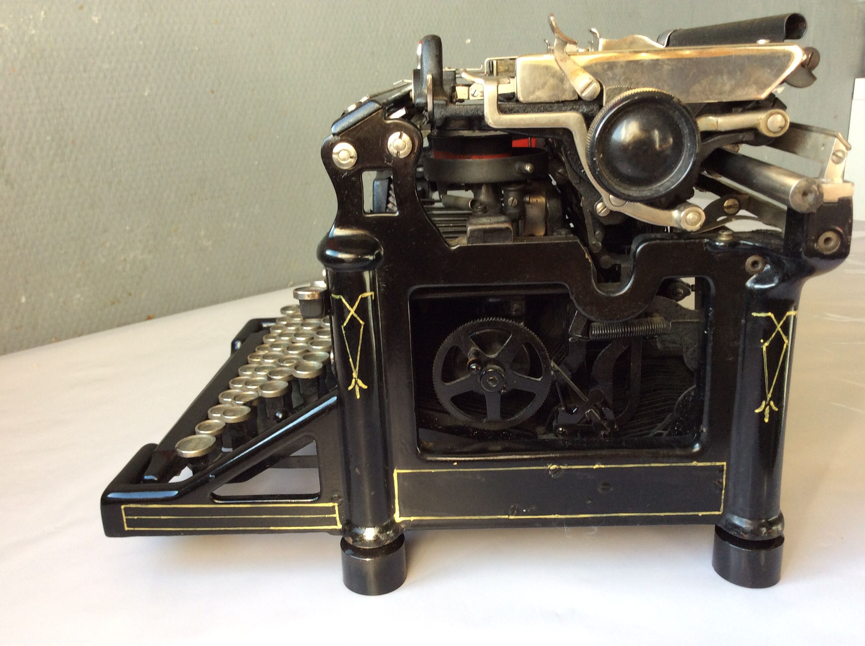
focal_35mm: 32
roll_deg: +5.1
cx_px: 432
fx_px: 798
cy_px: 323
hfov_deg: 56.9
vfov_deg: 44.1
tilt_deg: -19.7
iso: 40
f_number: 2.4
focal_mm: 3.3
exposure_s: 1/50
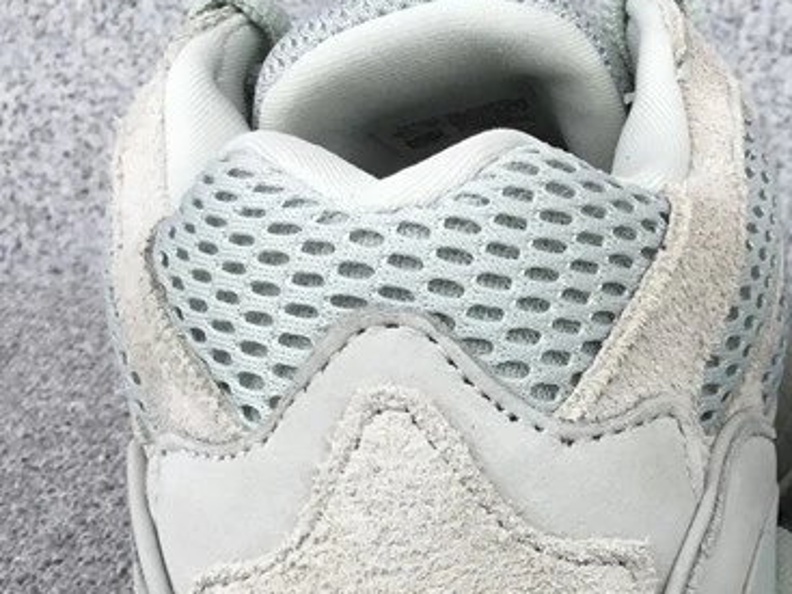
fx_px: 1738
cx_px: 902
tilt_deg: -23.4
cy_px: 500
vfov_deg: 19.1
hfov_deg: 23.8
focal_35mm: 76
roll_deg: -1.0
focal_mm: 3.3
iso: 25
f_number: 2.4
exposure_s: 1/288
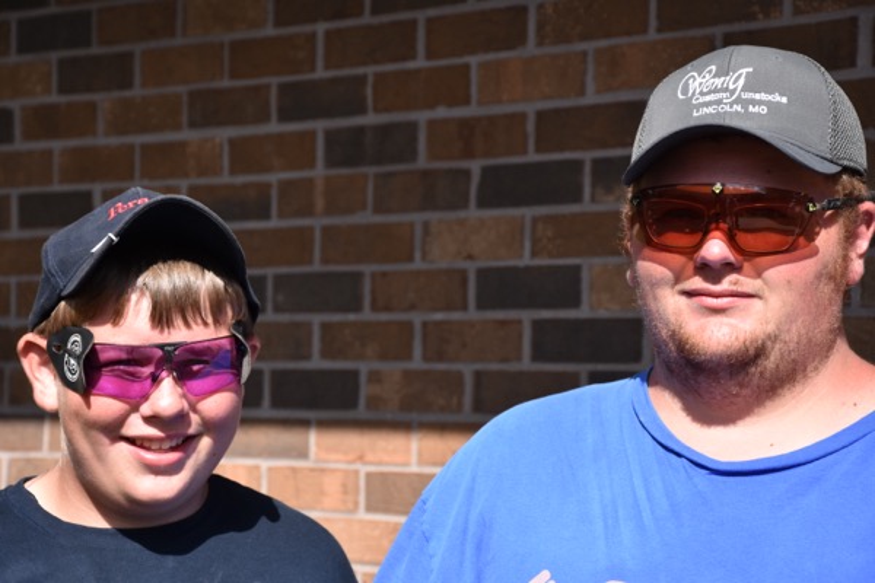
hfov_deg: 18.2
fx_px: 2734
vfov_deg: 12.2
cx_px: 438
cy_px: 292
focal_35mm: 112
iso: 220
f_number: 8
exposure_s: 1/500
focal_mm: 75
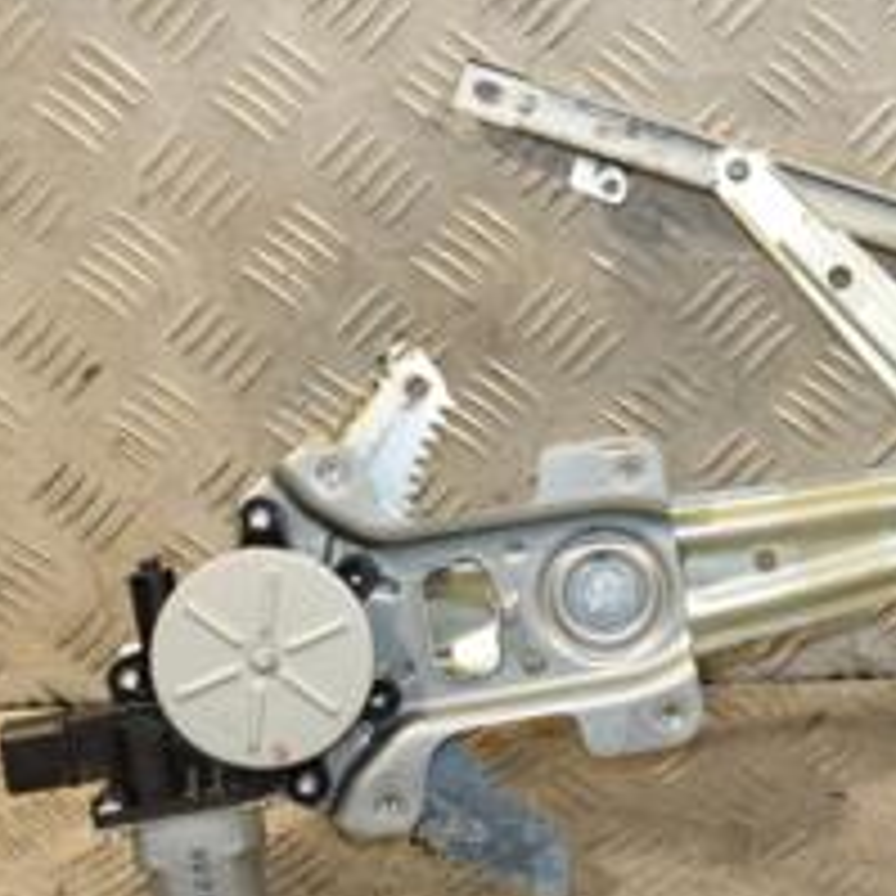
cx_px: 860
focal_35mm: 96
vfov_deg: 18.0
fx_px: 2820
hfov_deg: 17.7
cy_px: 392
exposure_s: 1/200
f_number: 5.6
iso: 800
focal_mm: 25
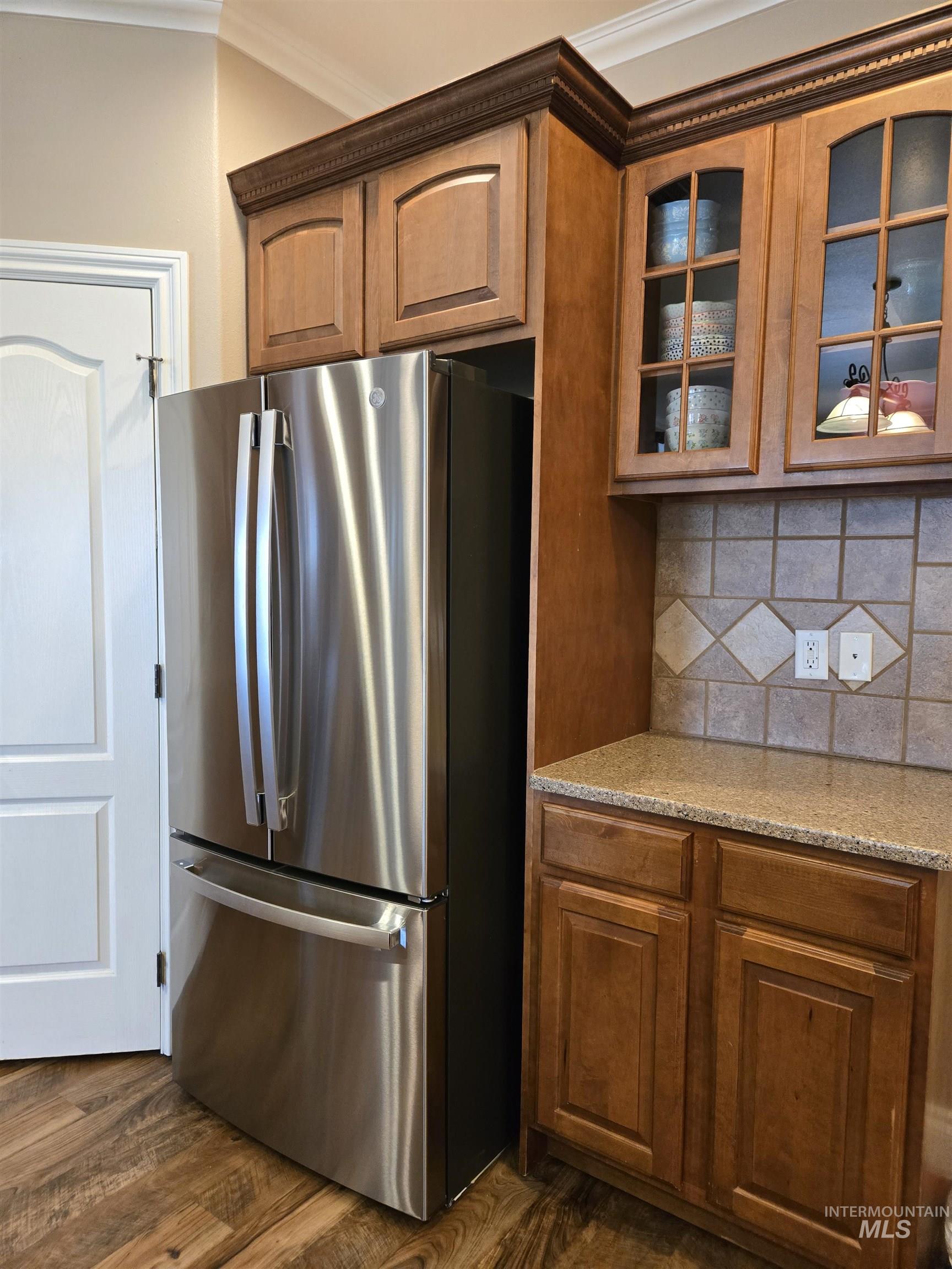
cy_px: 634
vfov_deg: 73.9
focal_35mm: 23
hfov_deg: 58.9
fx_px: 843
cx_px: 476
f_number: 1.8
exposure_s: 1/120
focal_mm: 5.4
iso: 500
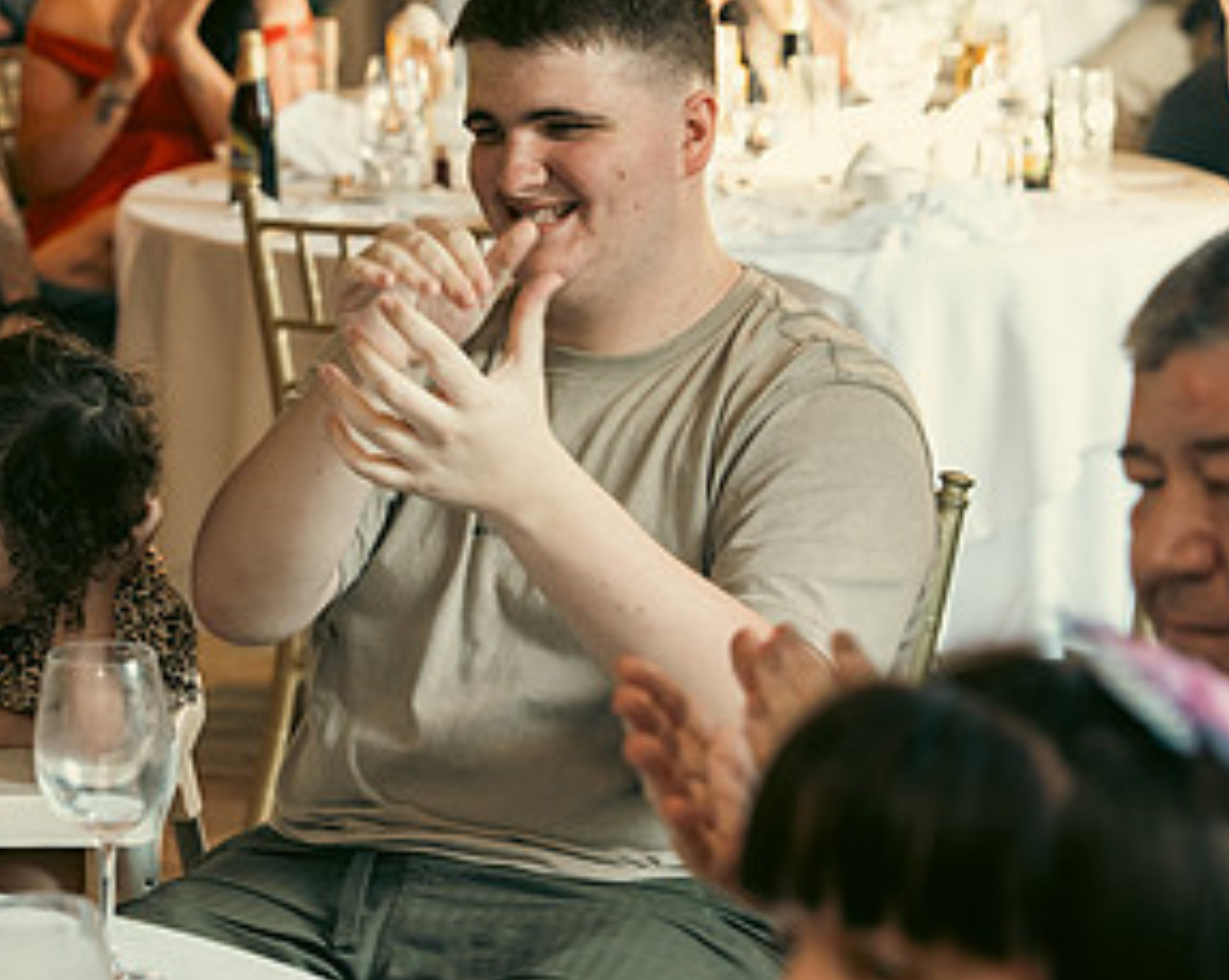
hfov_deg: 14.5
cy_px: 344
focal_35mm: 133
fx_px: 4833
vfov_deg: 11.6
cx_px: 634
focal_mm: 70
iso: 1000
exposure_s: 1/160
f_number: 3.5
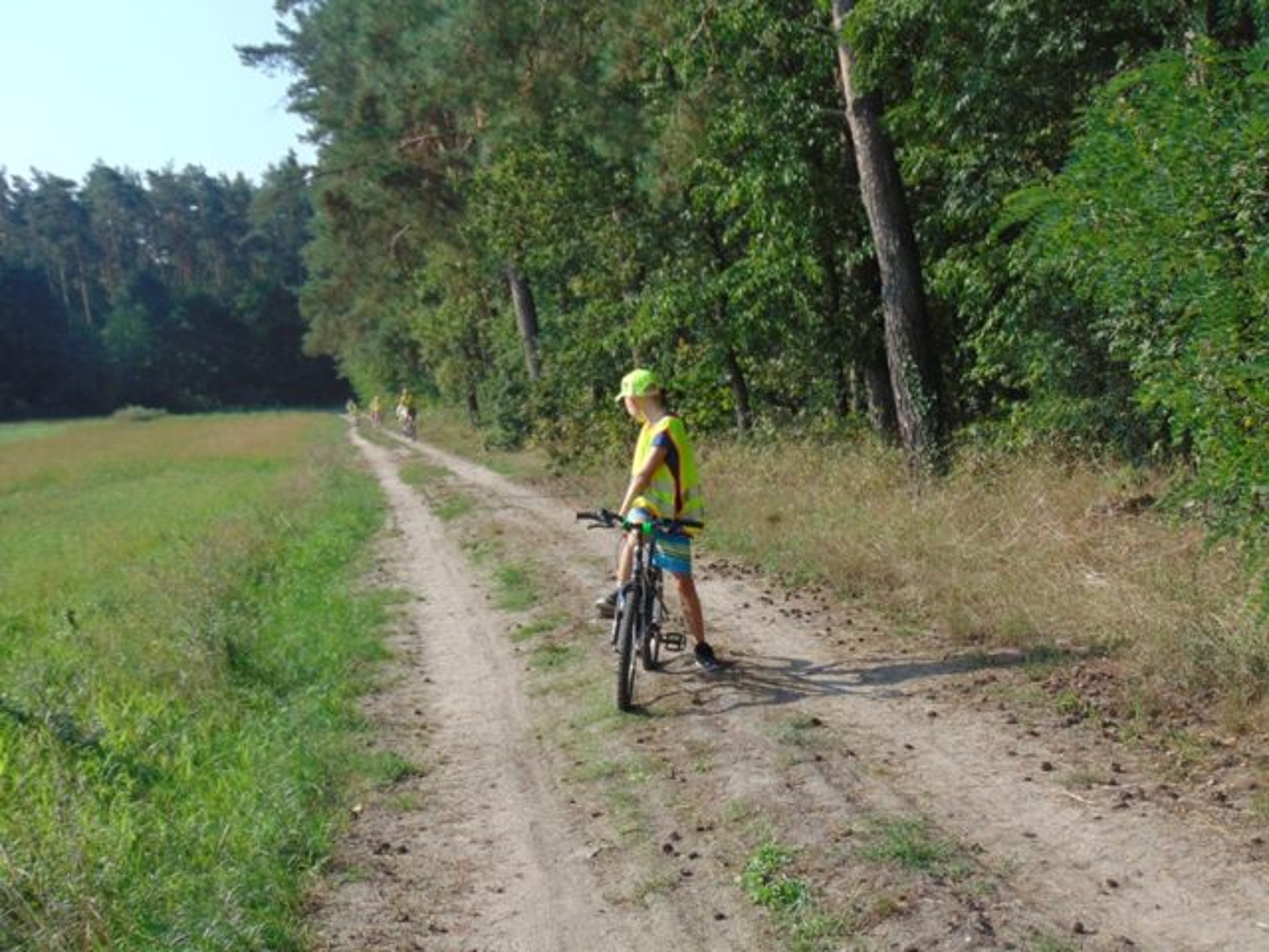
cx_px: 634
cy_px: 476
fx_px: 1833
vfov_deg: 29.1
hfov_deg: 38.2
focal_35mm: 50
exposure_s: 1/640
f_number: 3.5
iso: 80
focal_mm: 9
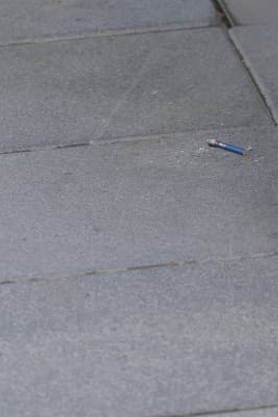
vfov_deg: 6.3
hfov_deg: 4.4
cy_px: -477
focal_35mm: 314
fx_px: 3631
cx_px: 408
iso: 100
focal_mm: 70
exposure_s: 1/400
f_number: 4
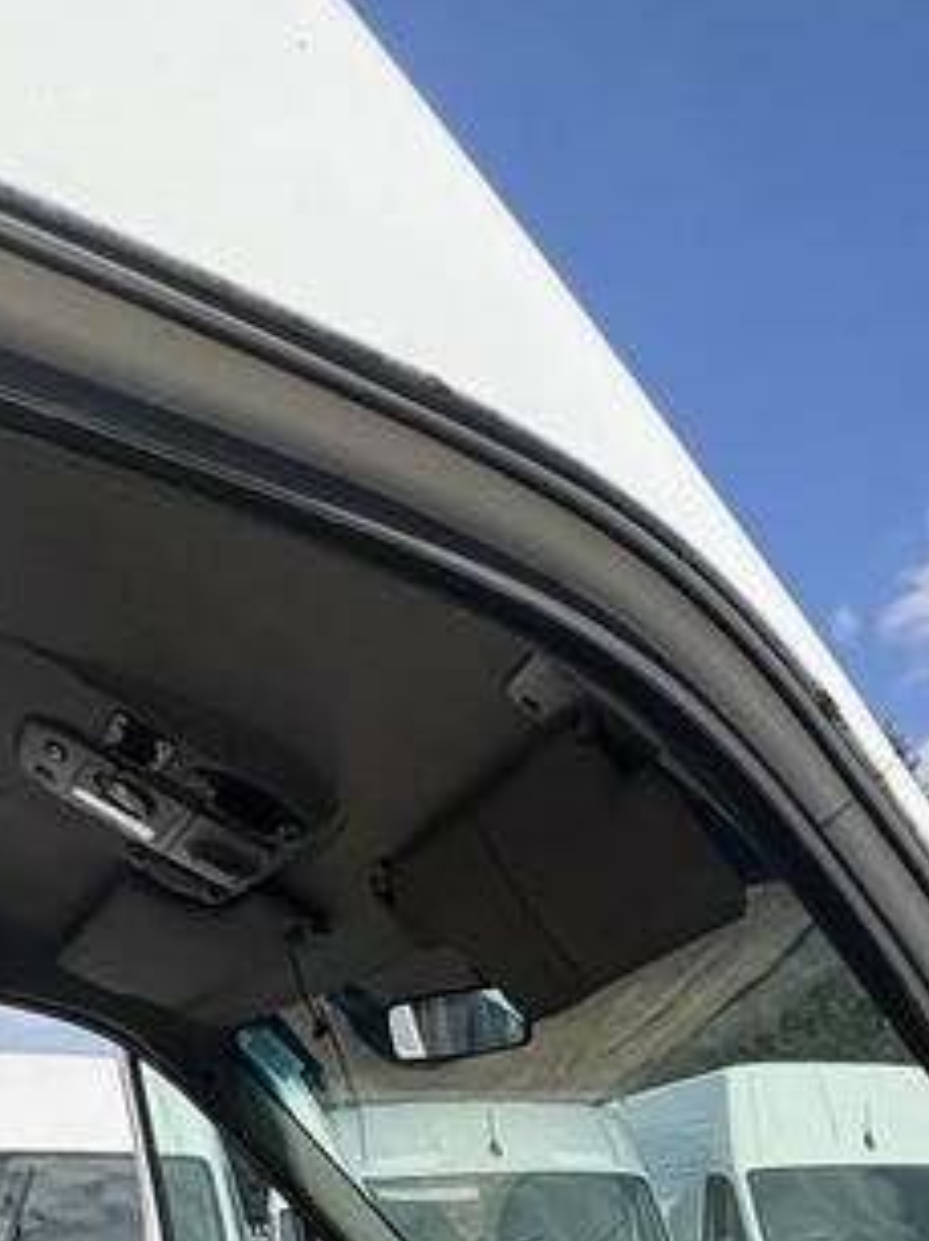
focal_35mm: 41
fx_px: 1469
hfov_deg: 33.6
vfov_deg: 32.9
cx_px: 803
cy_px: 1642
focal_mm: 2.22
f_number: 2.2
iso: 64
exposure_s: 1/1217
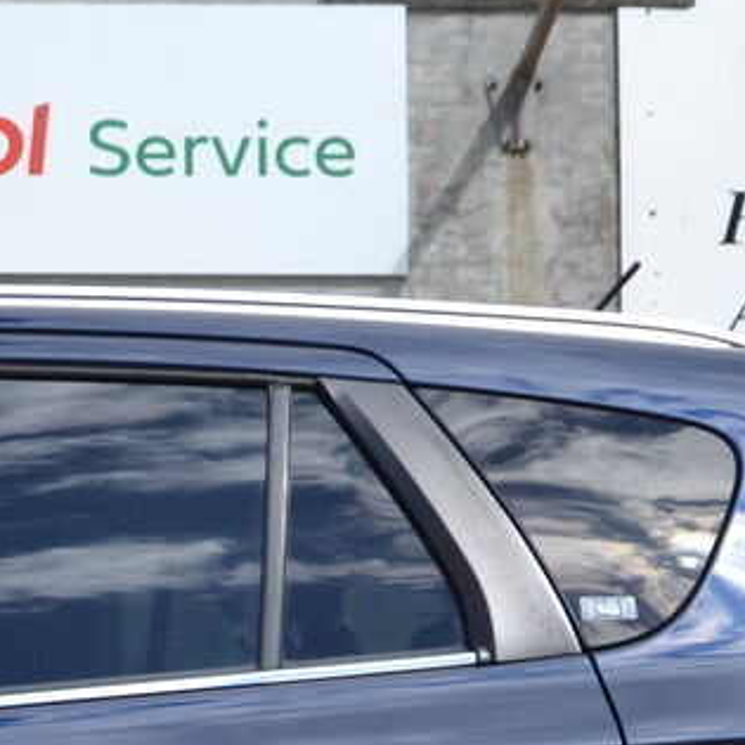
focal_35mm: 148
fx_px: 3594
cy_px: 1104
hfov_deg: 11.1
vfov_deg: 11.4
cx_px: -572
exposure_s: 1/200
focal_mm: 19
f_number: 7.1
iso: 100
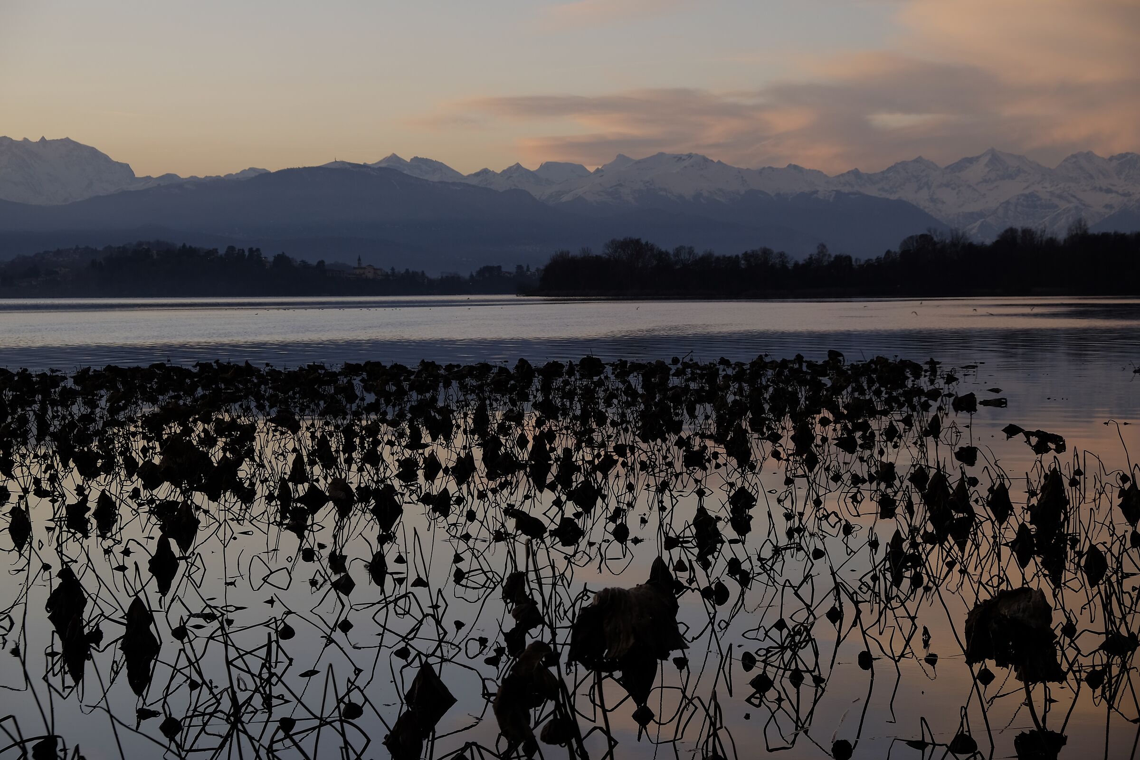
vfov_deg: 16.5
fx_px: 2628
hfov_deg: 24.5
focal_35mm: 83
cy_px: 380
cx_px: 570
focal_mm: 55
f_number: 6.4
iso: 200
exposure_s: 1/85
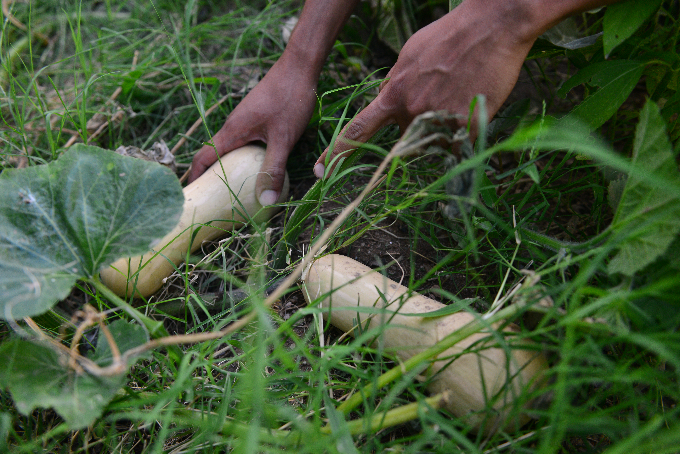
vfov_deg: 41.1
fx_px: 605
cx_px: 340
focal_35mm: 32
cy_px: 227
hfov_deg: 58.7
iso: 800
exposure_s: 1/640
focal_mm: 32
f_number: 2.8
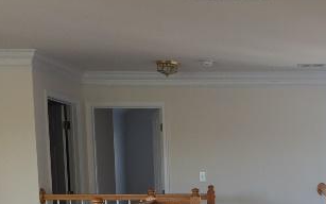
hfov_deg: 30.8
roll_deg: -0.7
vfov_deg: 19.2
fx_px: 569
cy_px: 242
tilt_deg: -7.4
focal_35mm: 64
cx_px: 284
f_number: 2.2
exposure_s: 1/40
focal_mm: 4.15
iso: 32
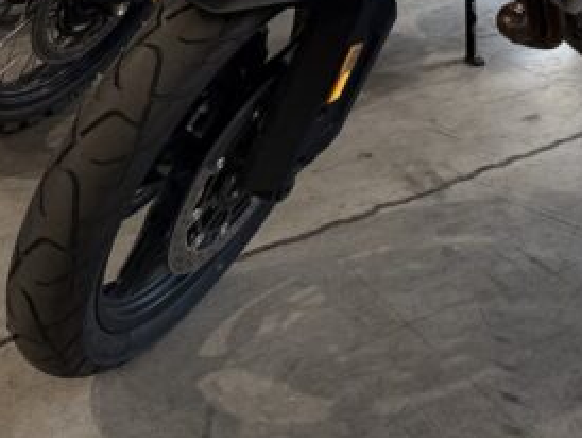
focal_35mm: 70
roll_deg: +1.6
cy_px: -176
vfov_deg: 19.0
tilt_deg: -10.6
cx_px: 593
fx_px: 1178
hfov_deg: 26.2
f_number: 1.78
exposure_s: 1/202
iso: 64
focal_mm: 6.76
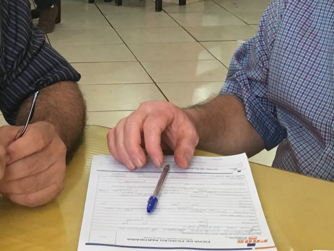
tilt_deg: -8.0
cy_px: -22
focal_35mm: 96
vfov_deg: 15.0
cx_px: 89
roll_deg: +0.4
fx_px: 926
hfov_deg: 20.3
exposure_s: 1/30
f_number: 2.2
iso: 100
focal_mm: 4.15
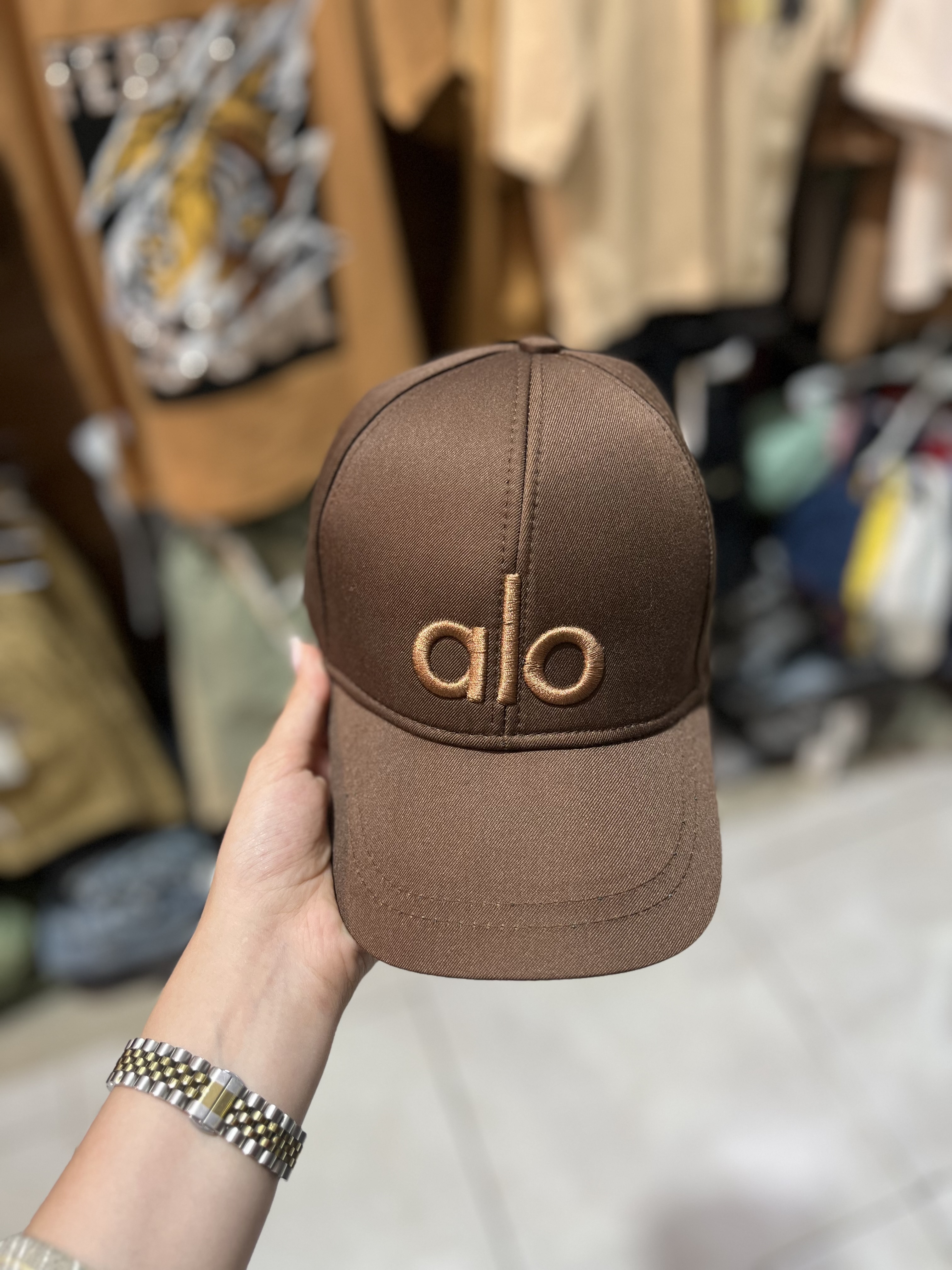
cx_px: 476
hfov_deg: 53.1
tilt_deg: -42.8
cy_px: 635
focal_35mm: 26
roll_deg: +4.1
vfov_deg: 67.3
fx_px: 953
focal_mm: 5.1
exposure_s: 1/50
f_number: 1.6
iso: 125
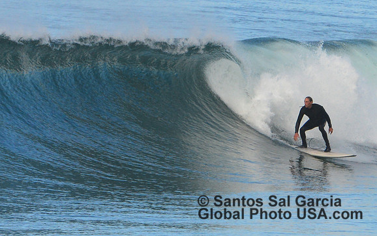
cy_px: 111
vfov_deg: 2.3
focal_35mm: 563
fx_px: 5783
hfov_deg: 3.7
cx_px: 188
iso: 1250
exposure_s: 1/800
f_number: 14
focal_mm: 550
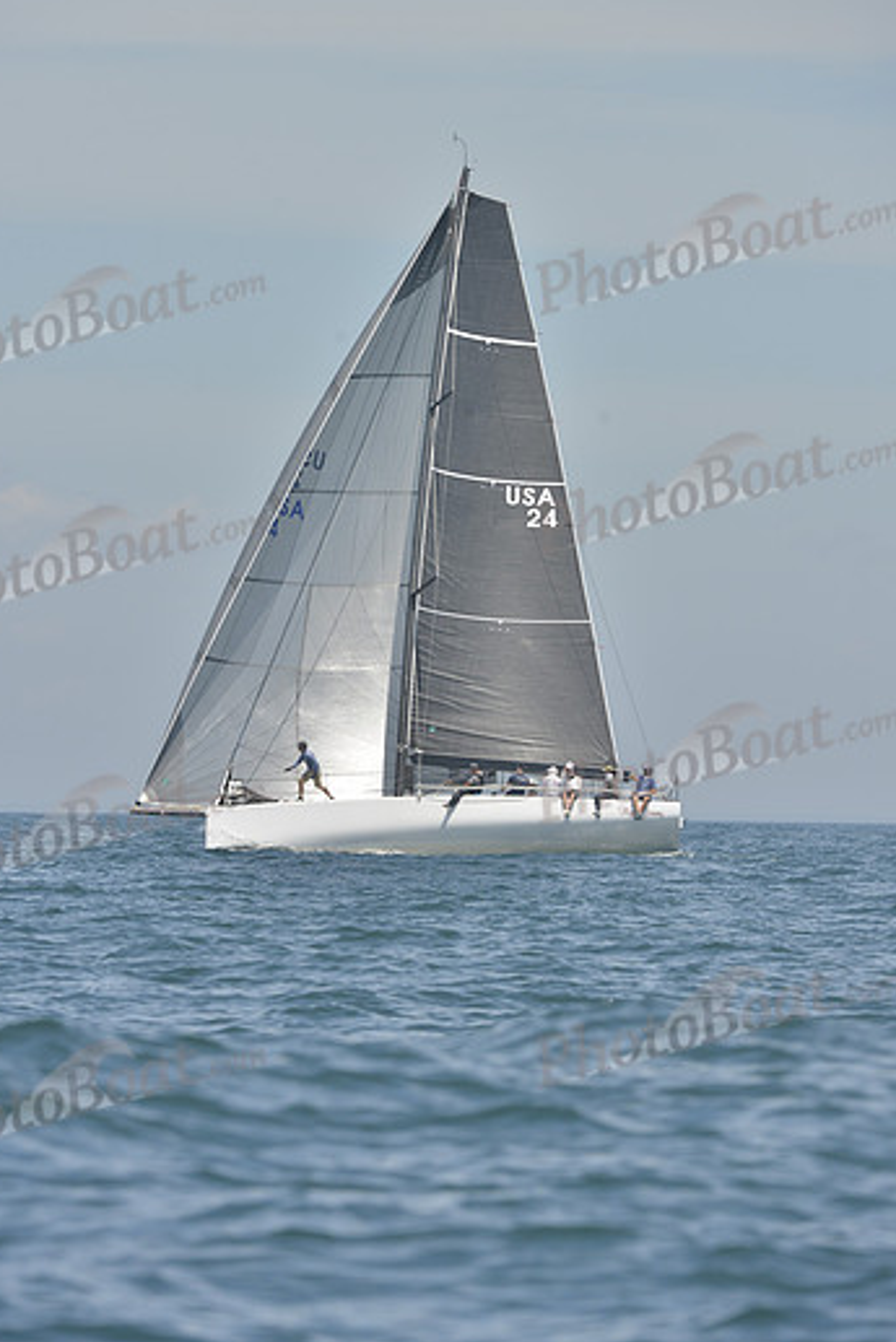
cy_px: 659
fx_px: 11714
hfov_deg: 4.4
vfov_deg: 6.6
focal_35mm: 314
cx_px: 401
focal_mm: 280
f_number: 9
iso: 280
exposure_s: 1/800
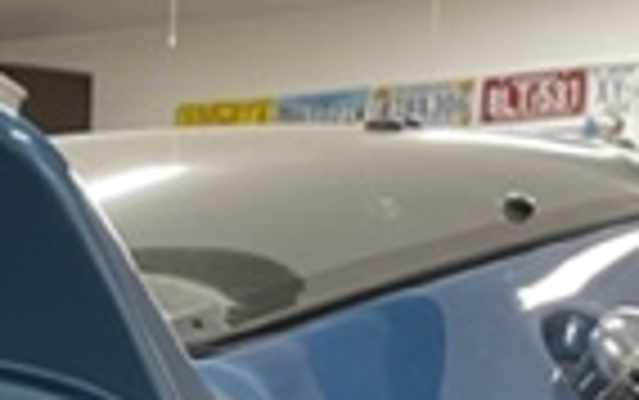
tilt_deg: -2.3
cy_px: 715
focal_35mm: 124
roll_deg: -2.0
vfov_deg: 10.0
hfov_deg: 16.3
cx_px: -72
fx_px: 2161
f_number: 1.6
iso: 200
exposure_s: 1/60
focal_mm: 4.2
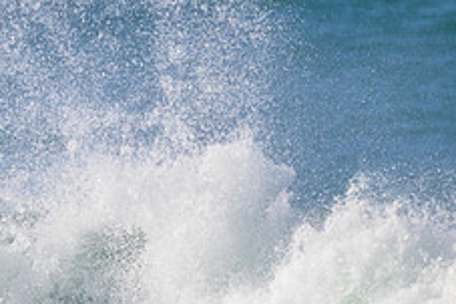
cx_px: -72
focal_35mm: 2046
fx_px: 25896
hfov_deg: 1.0
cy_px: 321
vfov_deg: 0.7
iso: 1000
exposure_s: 1/2000
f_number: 11
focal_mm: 800
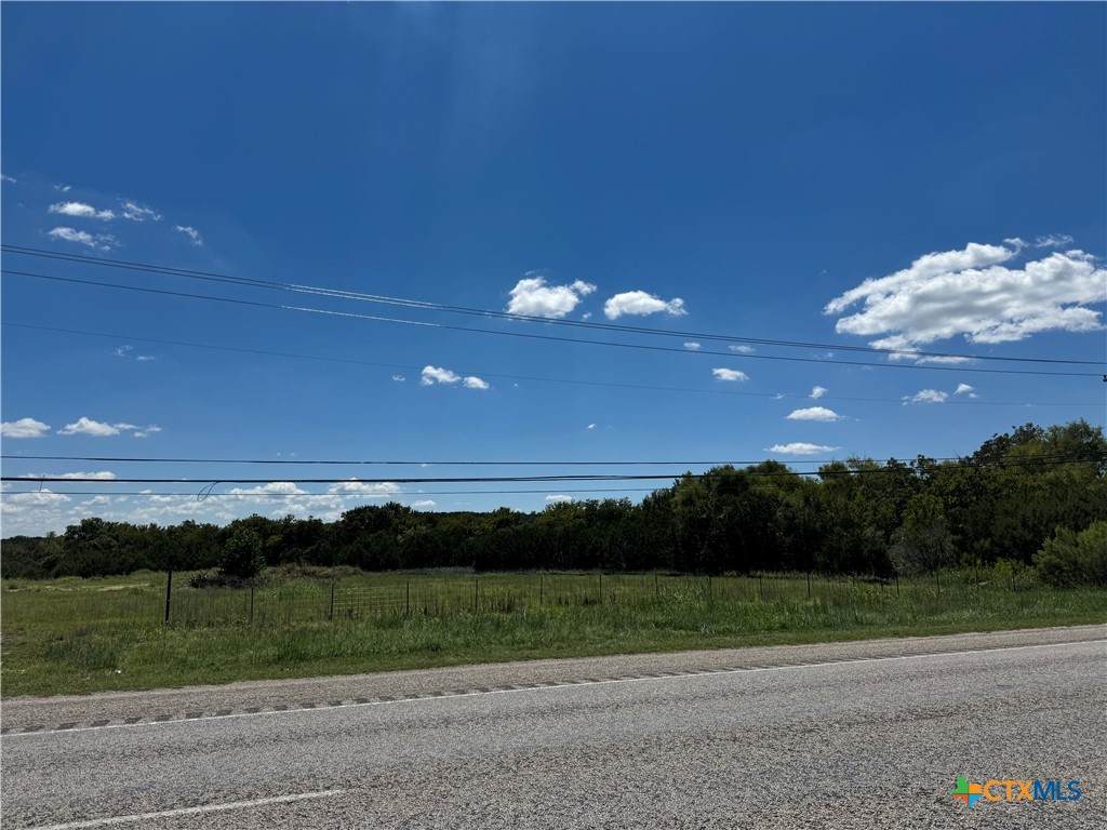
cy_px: 415
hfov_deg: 71.6
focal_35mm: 24
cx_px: 554
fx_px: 768
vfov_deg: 56.8
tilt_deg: +8.9
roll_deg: +0.1
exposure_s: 1/10417
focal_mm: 6.76
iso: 80
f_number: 1.78
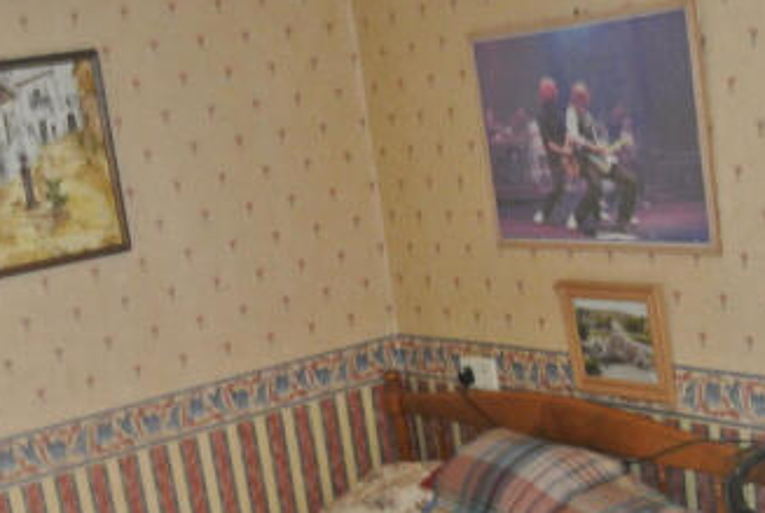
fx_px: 1234
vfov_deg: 22.8
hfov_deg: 34.4
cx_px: 399
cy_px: 470
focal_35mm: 58
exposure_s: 1/60
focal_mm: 11
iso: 1100
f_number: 3.5
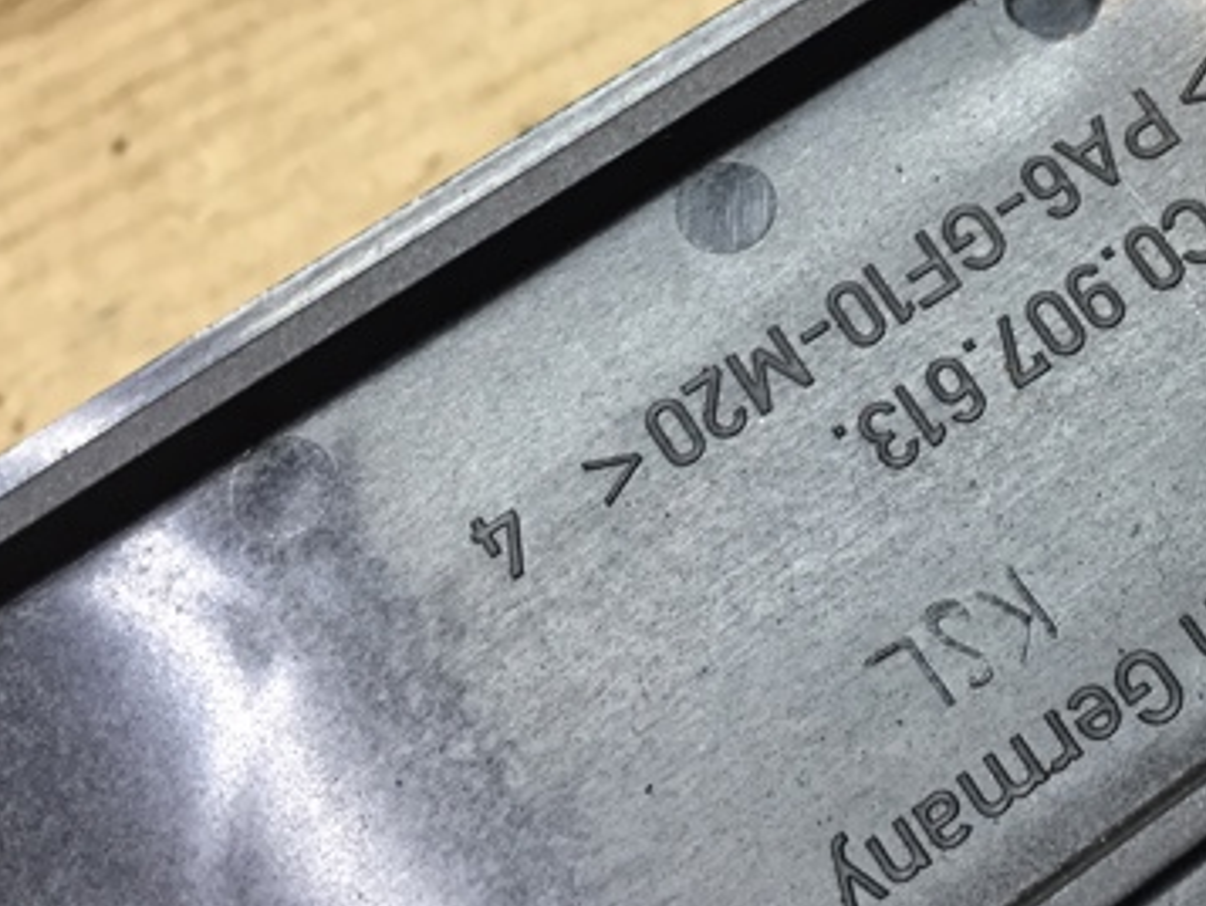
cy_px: 311
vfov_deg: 27.9
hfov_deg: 35.4
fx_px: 1812
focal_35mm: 52
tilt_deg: -47.9
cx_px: 997
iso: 100
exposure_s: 1/33
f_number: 2.2
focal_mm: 4.15
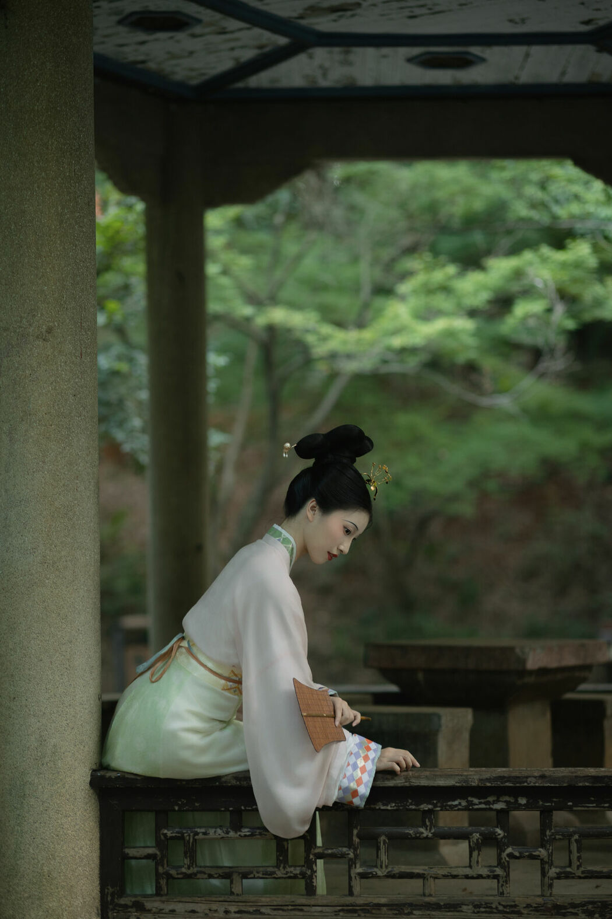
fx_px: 2167
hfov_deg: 16.1
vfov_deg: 23.9
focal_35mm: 85
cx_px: 306
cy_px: 460
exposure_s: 1/80
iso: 250
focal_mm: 85
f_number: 1.8
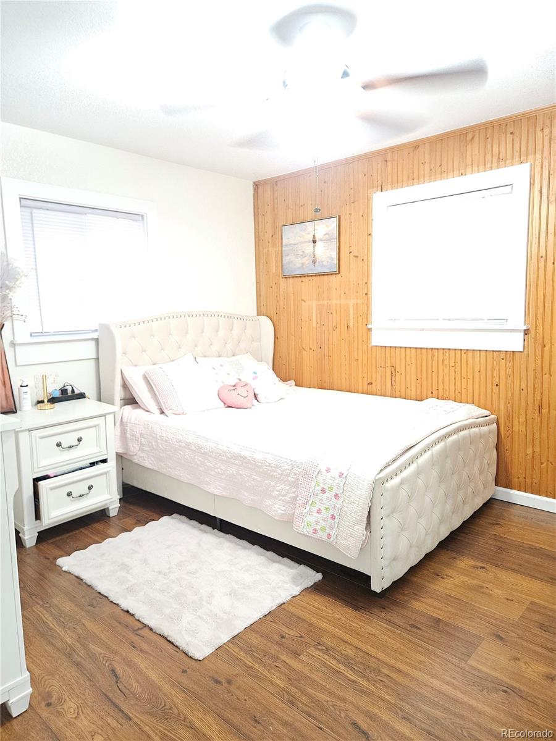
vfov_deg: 73.9
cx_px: 278
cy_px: 370
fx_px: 493
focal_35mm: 23
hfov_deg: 58.9
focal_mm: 5.4
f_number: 1.8
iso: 800
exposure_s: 1/24
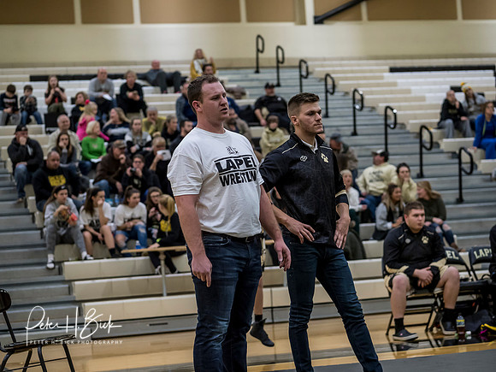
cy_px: 186
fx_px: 1290
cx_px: 248
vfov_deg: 16.4
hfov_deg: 21.8
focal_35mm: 90
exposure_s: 1/1000
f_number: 1.8
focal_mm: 45
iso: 1600
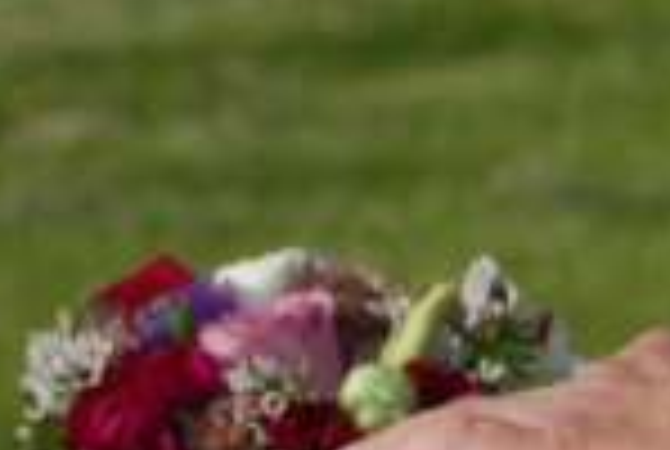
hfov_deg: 1.9
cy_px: 268
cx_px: 1704
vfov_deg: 1.3
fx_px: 20065
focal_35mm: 1076
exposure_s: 1/200
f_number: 8
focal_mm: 70
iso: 100
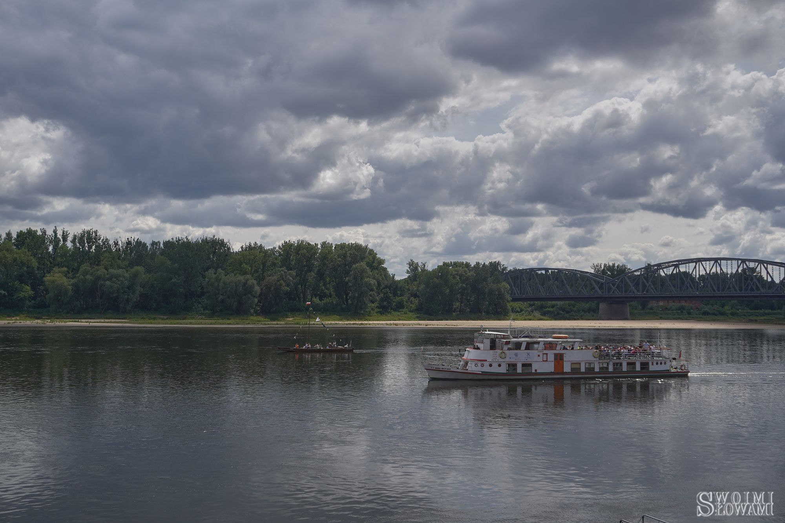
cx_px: 392
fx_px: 883
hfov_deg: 47.9
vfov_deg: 33.0
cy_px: 262
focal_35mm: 40
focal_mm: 27
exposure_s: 1/1250
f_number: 5.6
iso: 160
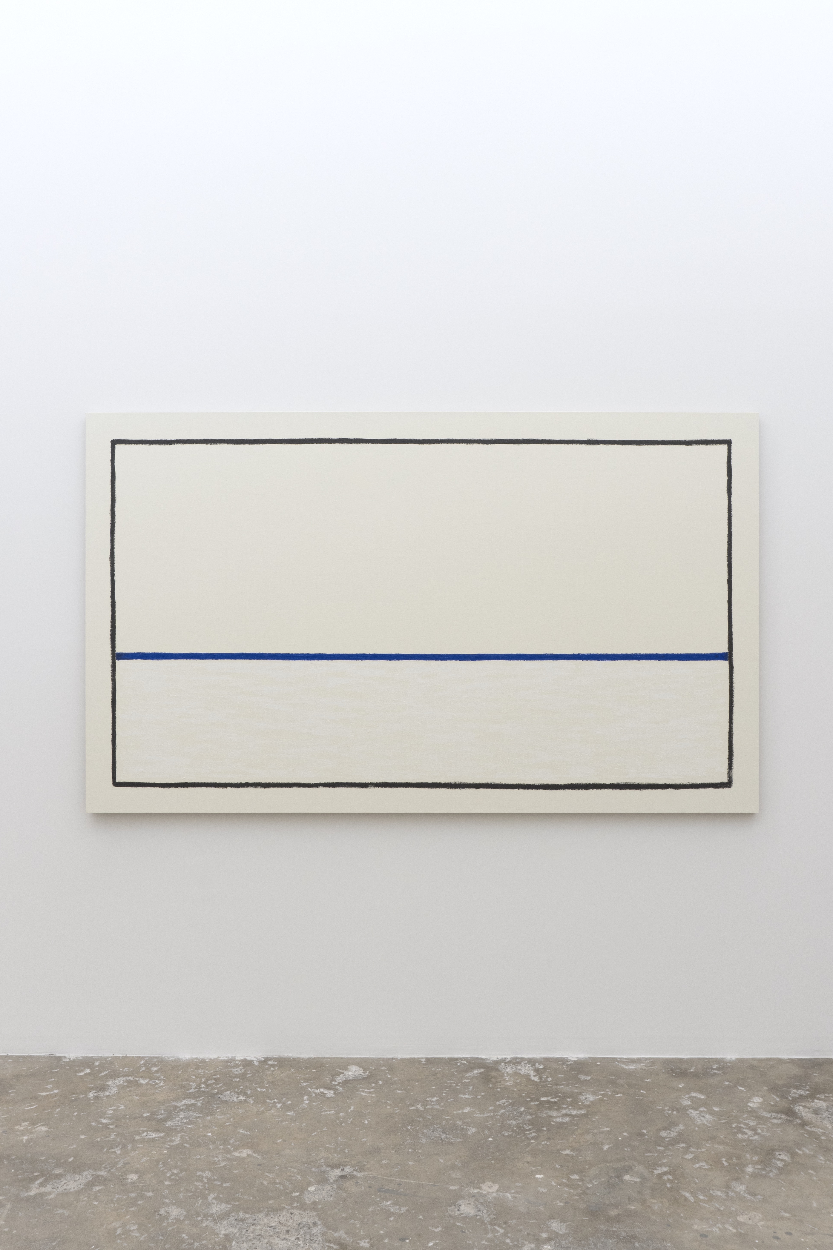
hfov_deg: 40.5
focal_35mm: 33
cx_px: 424
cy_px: 625
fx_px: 1129
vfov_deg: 57.9
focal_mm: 21
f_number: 10
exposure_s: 1/10
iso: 320
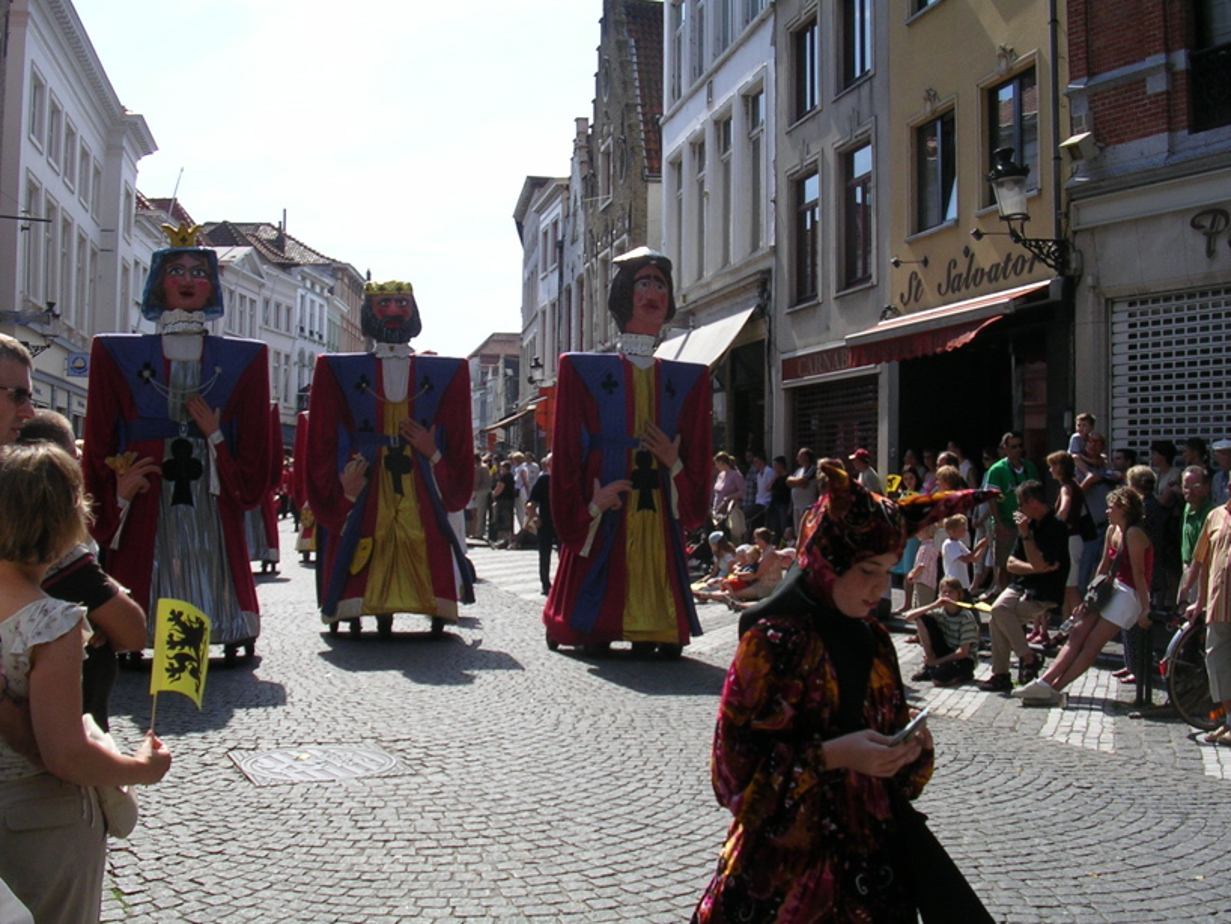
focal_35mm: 39
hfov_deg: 47.8
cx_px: 631
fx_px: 1387
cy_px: 468
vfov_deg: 36.8
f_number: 5.6
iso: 50
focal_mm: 5.8
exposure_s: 1/278
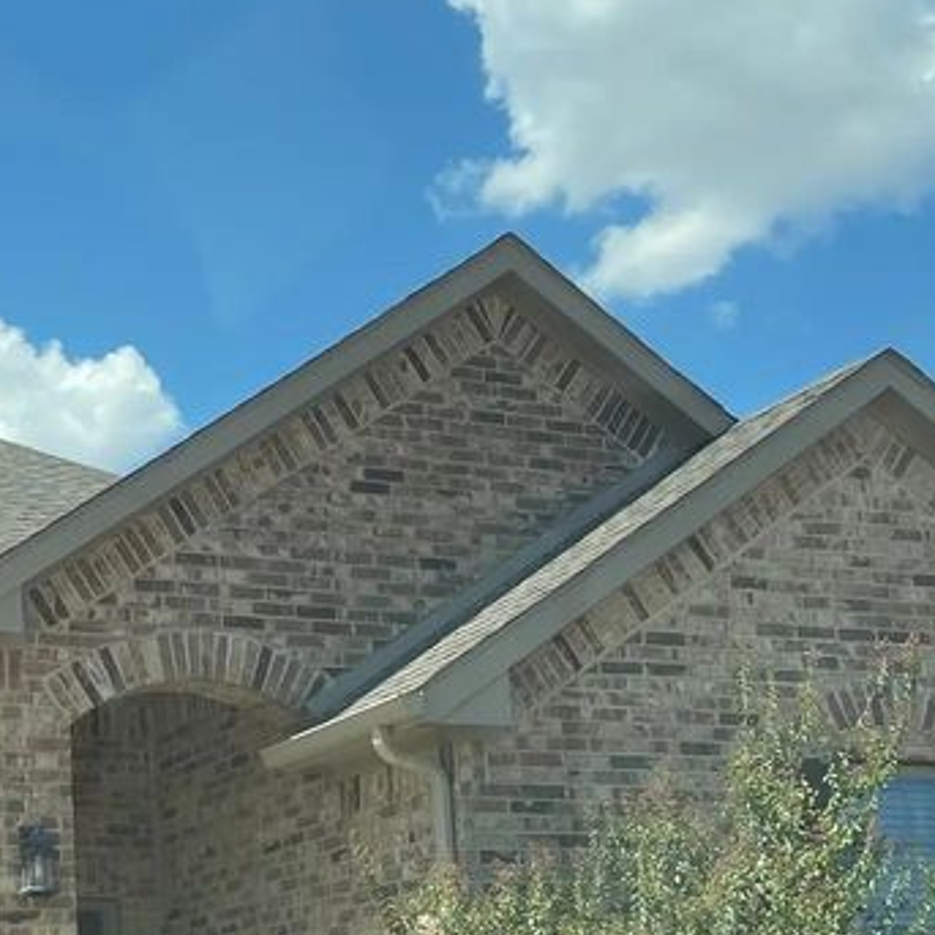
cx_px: 16
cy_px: 840
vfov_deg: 25.3
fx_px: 2017
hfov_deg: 25.0
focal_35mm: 66
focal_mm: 5.1
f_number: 1.6
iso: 32
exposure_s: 1/2488
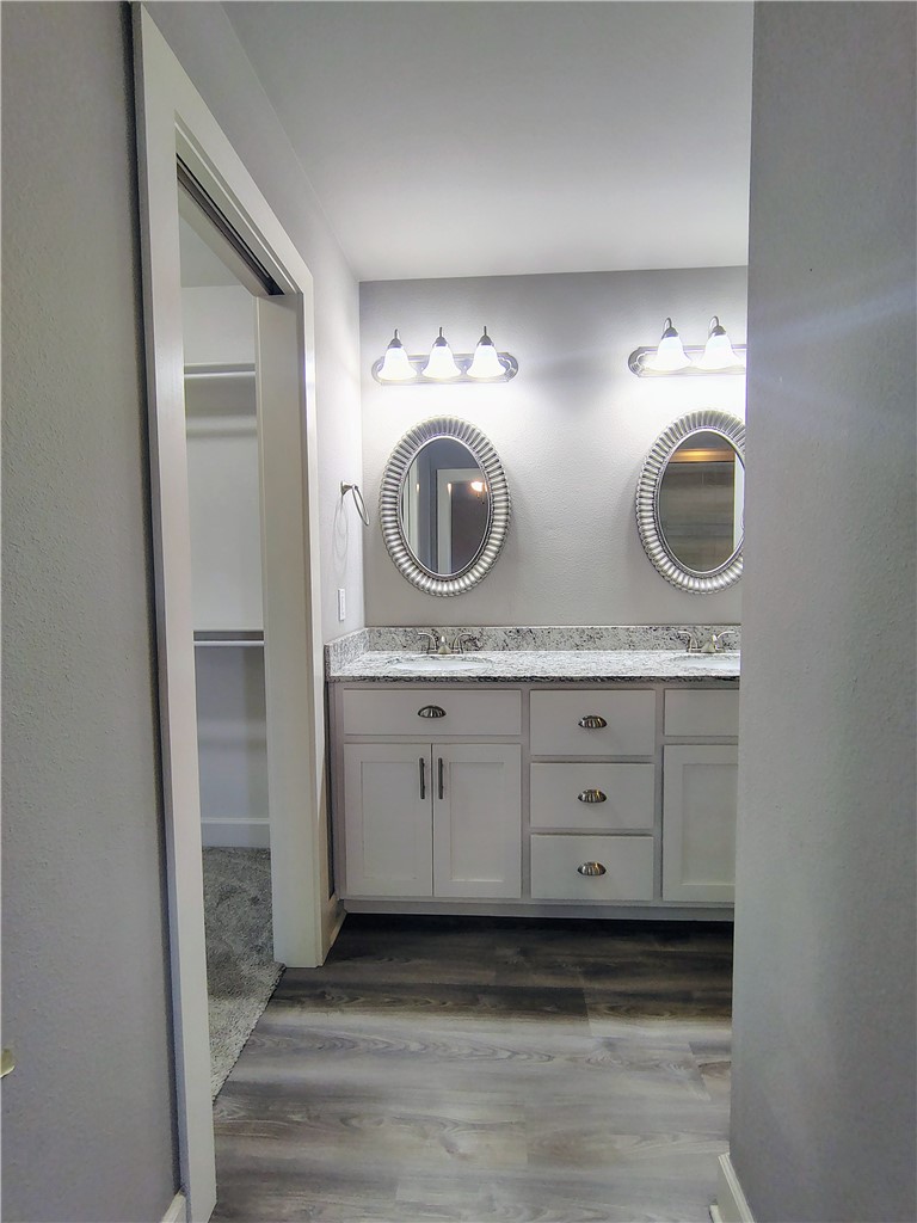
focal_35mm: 16
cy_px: 612
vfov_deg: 94.5
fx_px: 565
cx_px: 458
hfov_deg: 78.1
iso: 378
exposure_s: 1/60
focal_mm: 2.13
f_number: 2.2
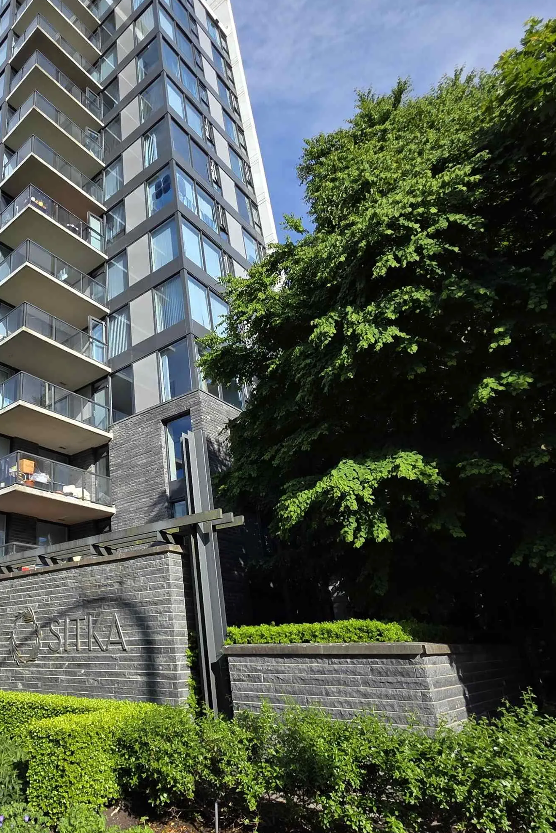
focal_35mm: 21
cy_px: 434
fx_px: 486
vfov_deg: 81.2
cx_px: 83
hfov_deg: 53.9
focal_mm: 2.2
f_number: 1.9
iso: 40
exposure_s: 1/1509
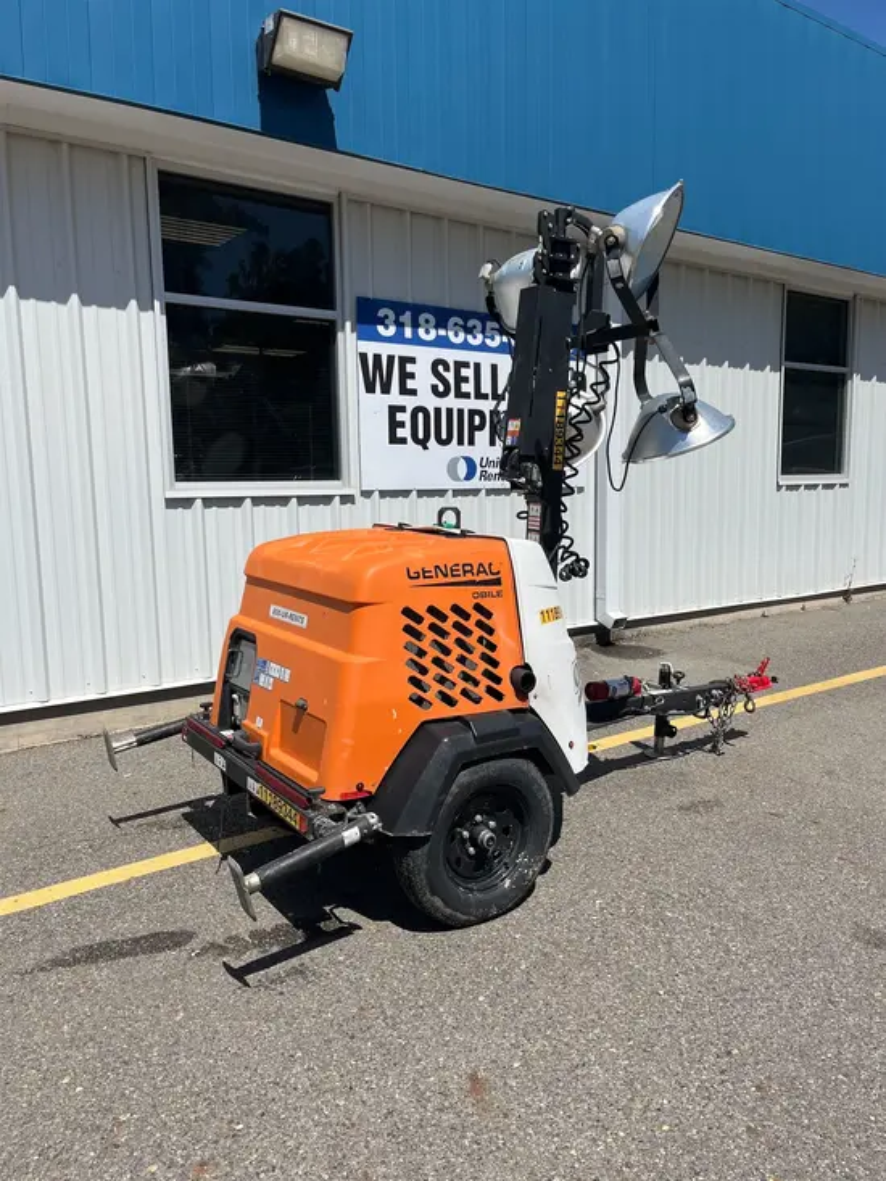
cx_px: 443
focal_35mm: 26
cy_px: 590
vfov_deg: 67.3
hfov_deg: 53.1
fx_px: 887
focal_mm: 5.1
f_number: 1.6
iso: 50
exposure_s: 1/5076
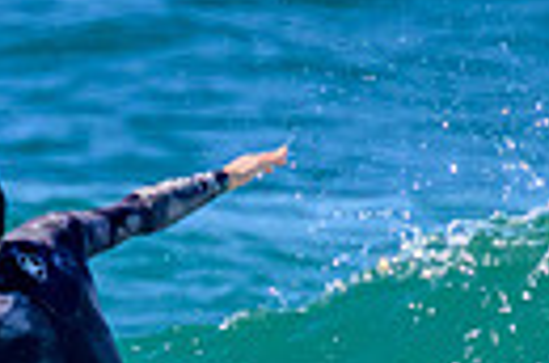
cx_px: -53
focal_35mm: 4878
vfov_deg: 0.3
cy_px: 491
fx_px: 74208
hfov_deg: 0.4
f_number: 11
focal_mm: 800
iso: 1800
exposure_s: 1/2000
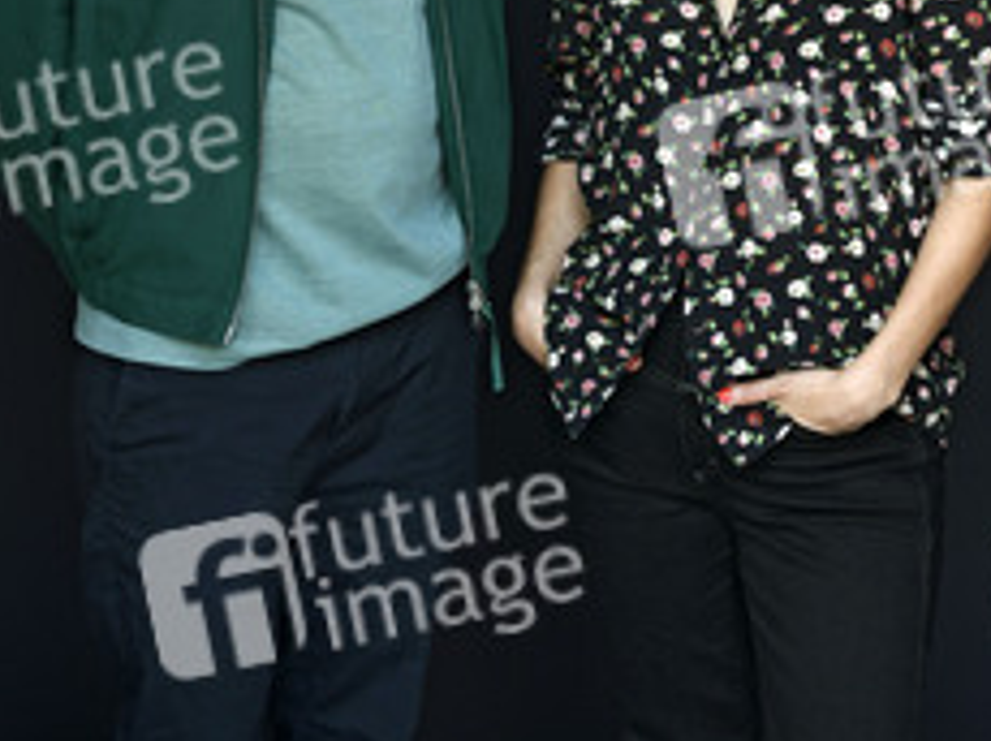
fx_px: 3346
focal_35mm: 117
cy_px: -69
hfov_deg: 16.8
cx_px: 487
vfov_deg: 12.4
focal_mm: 70
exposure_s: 1/250
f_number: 5
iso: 800
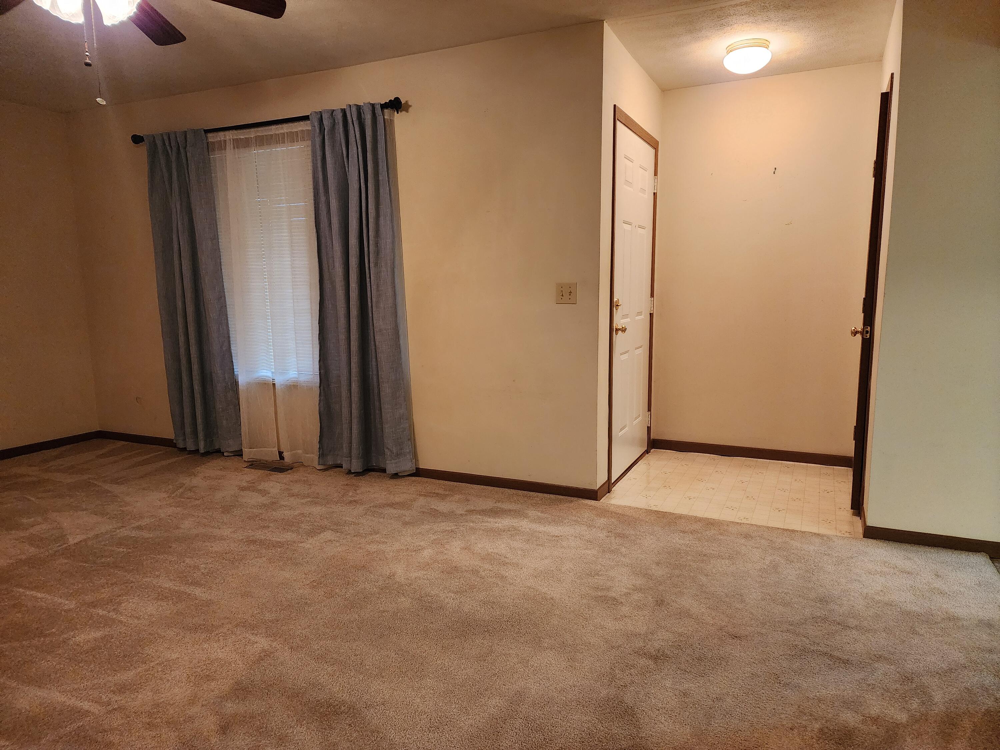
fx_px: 664
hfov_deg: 73.9
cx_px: 500
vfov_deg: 58.9
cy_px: 375
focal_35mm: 23
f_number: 1.8
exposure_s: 1/120
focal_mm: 6.4
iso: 800
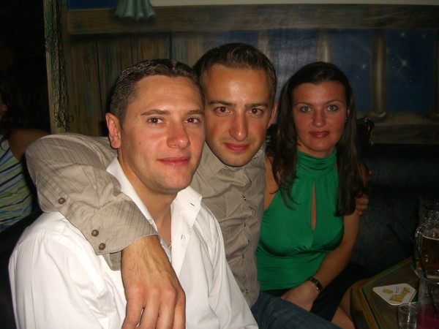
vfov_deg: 37.7
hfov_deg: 49.0
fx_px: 482
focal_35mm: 38
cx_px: 220
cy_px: 164
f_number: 2.8
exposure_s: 1/60
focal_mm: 7.9
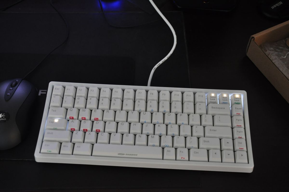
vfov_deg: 28.0
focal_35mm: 48
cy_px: 96
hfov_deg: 41.2
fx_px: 385
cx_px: 144
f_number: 5.6
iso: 1000
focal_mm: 32
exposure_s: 1/15
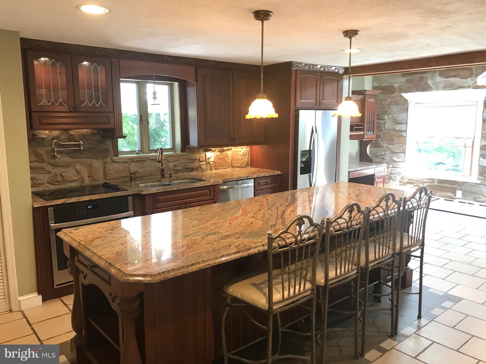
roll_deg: +0.4
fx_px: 393
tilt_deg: -8.8
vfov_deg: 49.7
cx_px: 243
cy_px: 182
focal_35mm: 28
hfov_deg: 63.4
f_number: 1.8
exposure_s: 1/15
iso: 40
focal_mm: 3.99
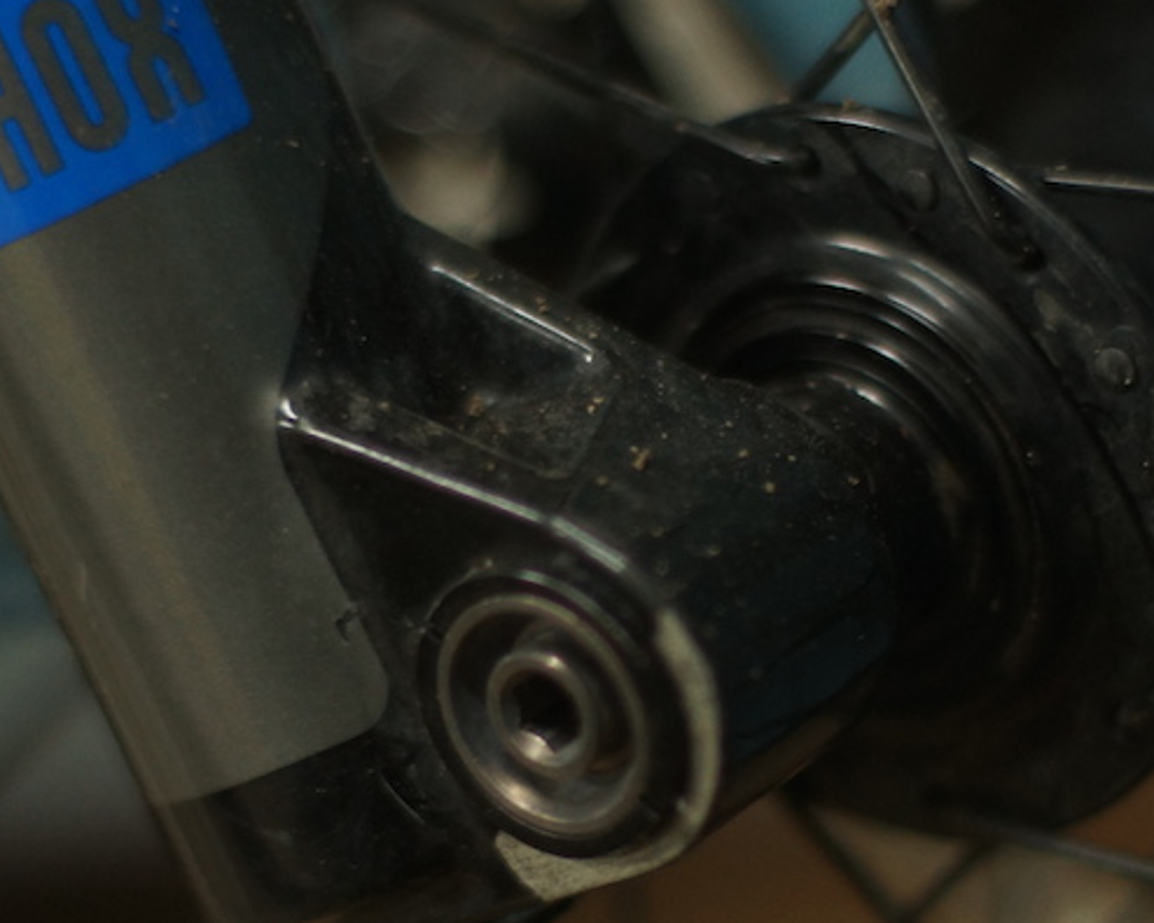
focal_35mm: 146
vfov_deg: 10.6
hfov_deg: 13.2
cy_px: 666
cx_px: 682
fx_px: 4985
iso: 400
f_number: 1.4
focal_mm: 50
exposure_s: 1/40
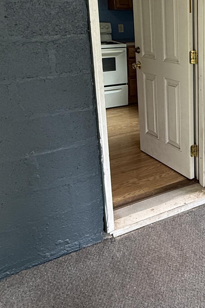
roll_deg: +0.6
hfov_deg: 31.0
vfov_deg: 47.2
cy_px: 90
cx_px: 205
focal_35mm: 40
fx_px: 342
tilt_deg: -11.9
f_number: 2.2
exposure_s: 1/99
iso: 160
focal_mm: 2.22
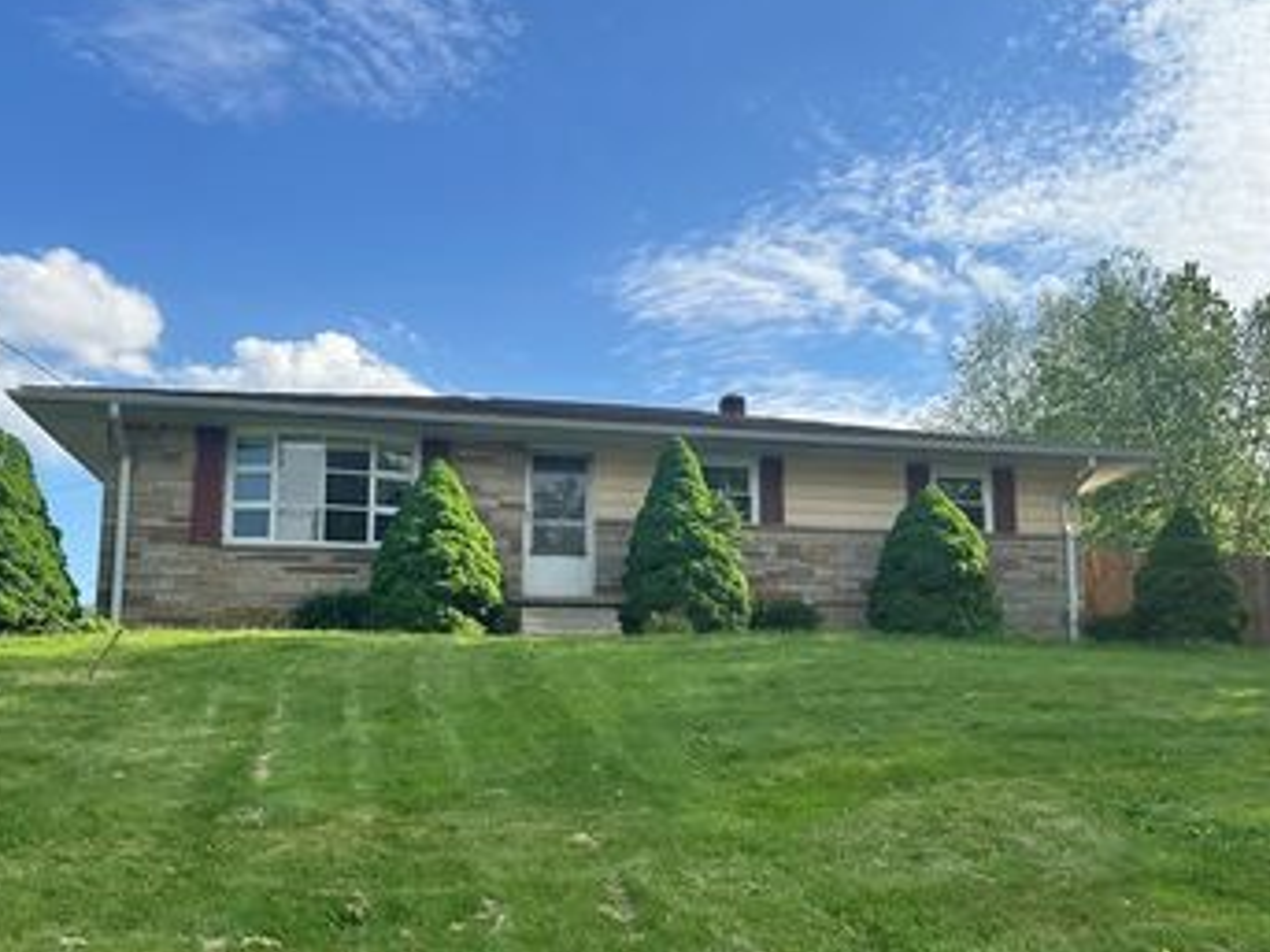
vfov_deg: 40.4
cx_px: 718
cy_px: 583
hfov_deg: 52.5
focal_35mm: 35
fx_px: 1284
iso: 80
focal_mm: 6.86
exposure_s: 1/3247
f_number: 1.78
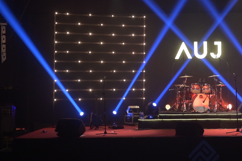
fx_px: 605
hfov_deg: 22.3
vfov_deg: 15.1
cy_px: 40
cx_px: 194
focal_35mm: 90
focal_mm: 35
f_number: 2.2
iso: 500
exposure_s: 1/200
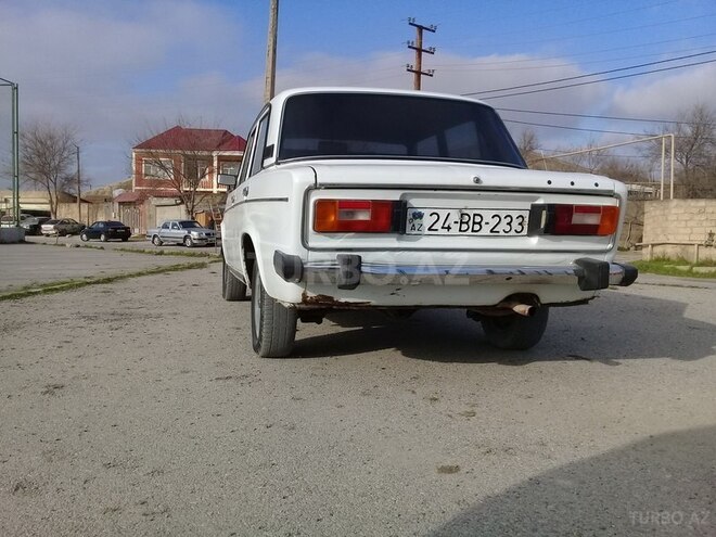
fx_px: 641
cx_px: 358
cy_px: 268
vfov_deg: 45.4
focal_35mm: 31
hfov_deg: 58.4
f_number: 2.2
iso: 50
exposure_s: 1/1969
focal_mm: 3.3
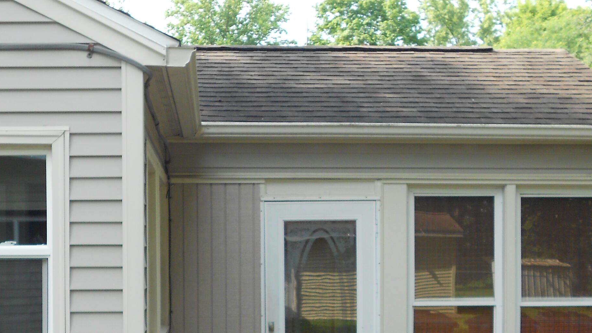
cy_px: 290
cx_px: 232
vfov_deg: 20.7
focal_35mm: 57
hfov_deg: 36.5
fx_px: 895
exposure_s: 1/125
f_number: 3.6
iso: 80
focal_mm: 5.8
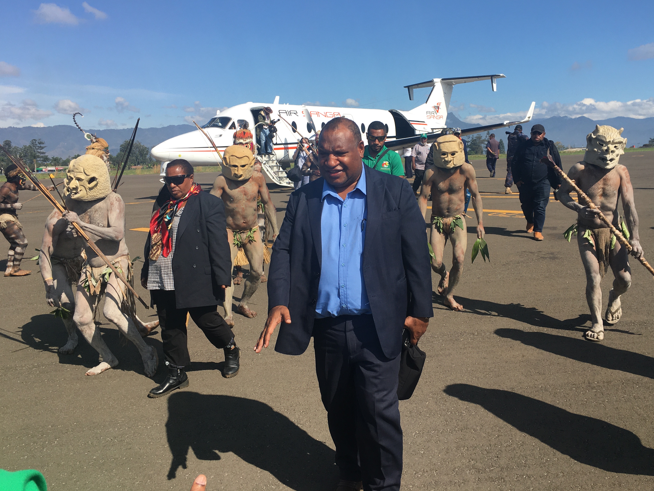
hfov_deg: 56.7
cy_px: 223
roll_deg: -0.2
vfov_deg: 44.1
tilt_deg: -4.3
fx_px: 605
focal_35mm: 32
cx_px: 359
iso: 25
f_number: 2.2
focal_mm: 4.15
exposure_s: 1/1374
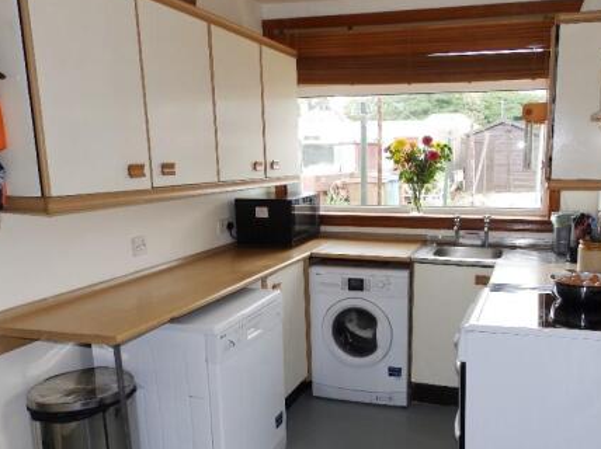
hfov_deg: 59.2
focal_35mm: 30
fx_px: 520
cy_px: 264
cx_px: 377
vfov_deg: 46.5
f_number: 3.4
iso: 100
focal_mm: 4
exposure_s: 1/30
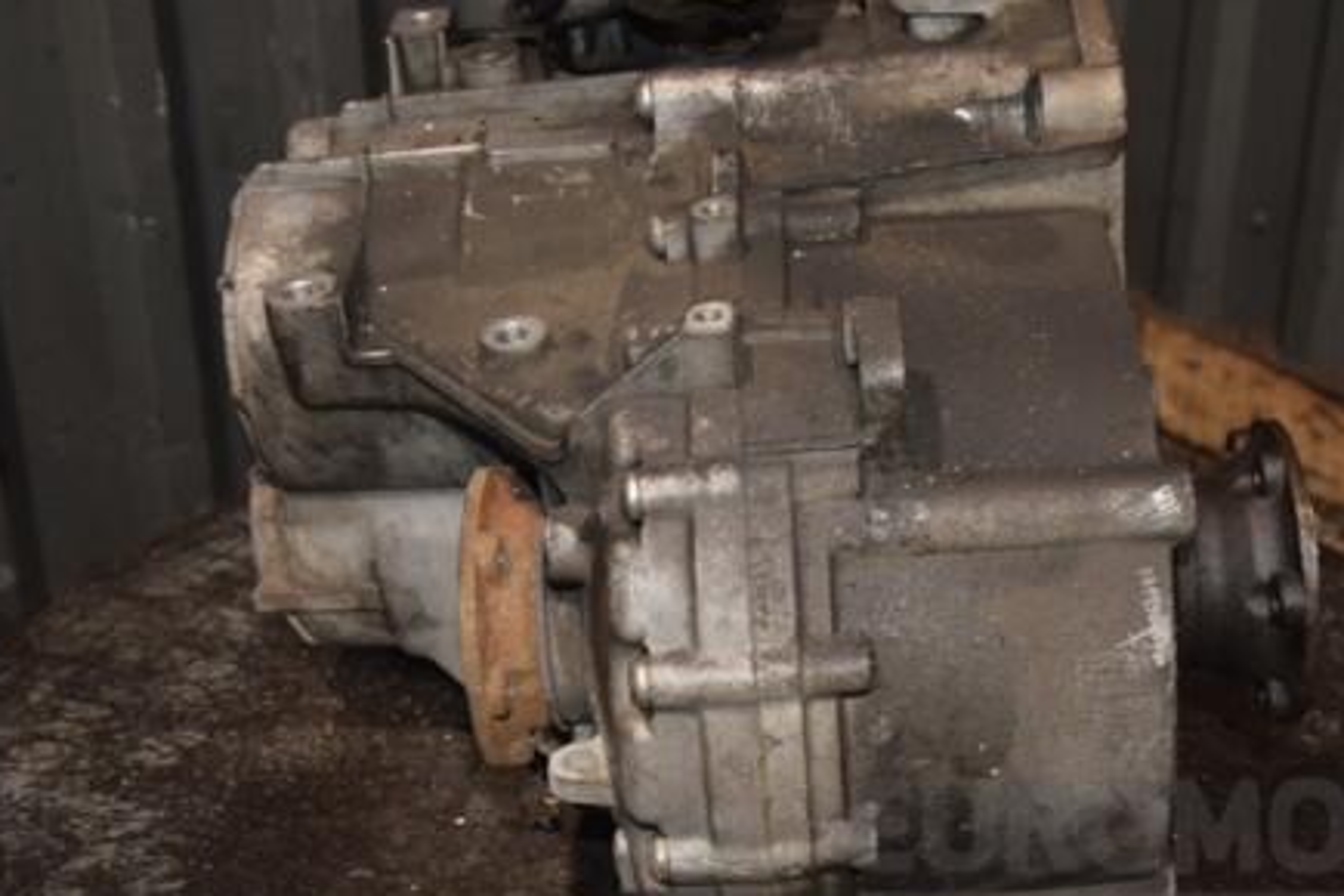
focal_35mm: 52
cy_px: 414
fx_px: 1930
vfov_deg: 26.1
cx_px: 794
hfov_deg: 38.3
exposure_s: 1/60
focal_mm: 25
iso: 800
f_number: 5
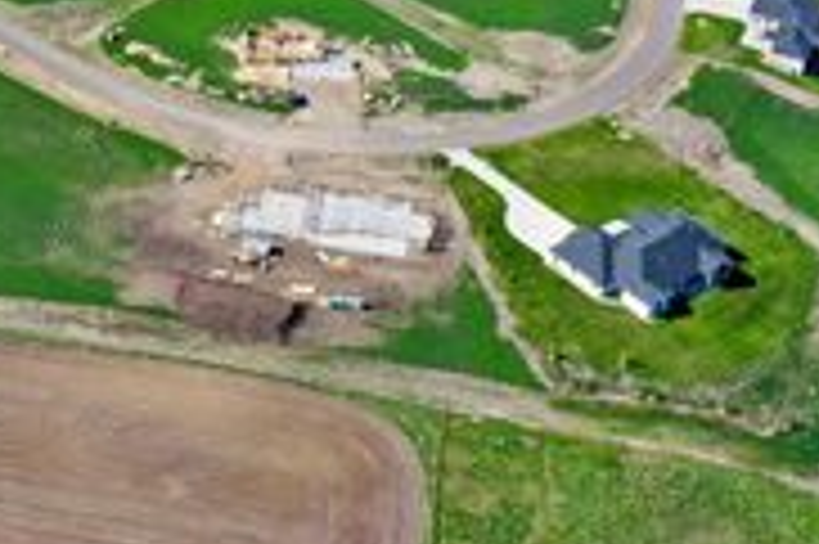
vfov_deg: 16.8
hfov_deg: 25.2
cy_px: -146
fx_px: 1750
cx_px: 14
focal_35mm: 77
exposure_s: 1/320
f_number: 5
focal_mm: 10.26
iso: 100
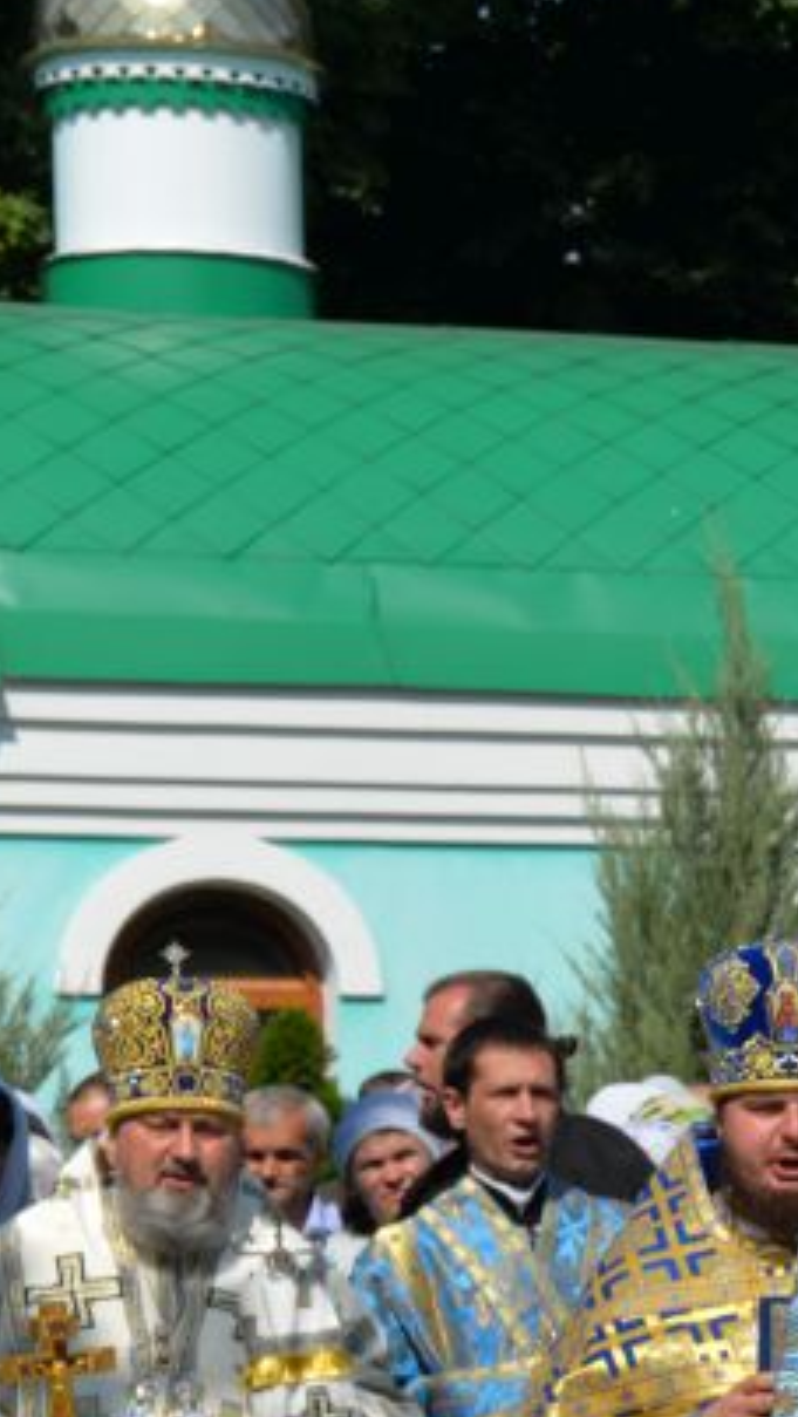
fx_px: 7027
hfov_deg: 6.1
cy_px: 1155
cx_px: 2267
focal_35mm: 187
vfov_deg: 11.5
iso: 100
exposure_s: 1/250
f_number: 8
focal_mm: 48
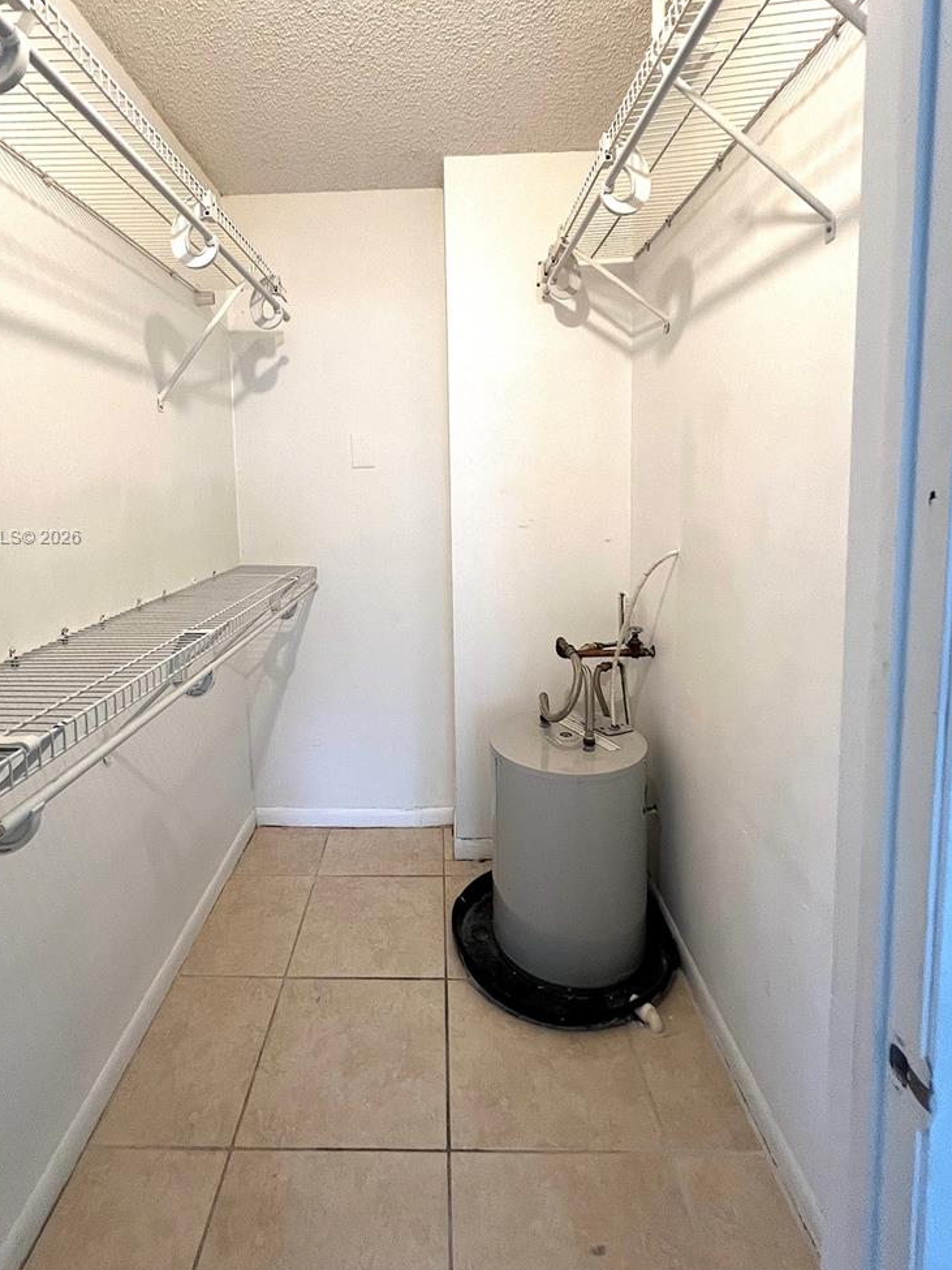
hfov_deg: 77.8
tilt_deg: -4.6
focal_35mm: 16
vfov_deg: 93.8
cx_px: 425
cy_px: 538
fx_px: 587
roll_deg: +2.0
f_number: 1.8
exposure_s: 1/120
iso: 200
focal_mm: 1.57
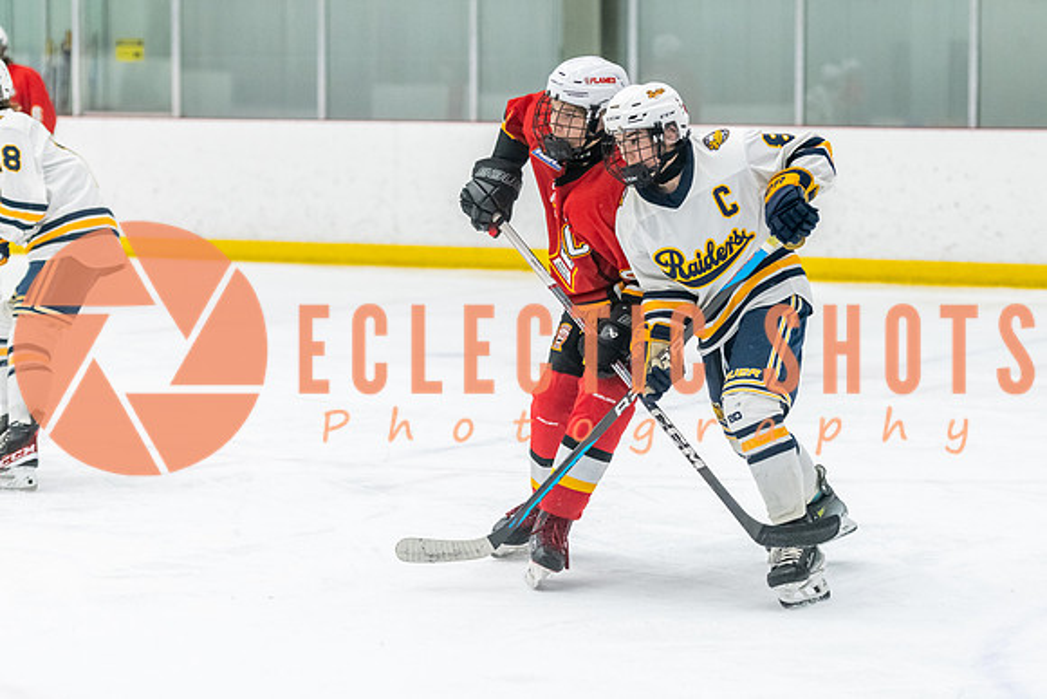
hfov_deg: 15.4
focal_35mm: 133
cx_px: 594
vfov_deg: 10.3
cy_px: 349
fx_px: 3873
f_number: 2.8
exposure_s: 1/800
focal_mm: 100
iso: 3200
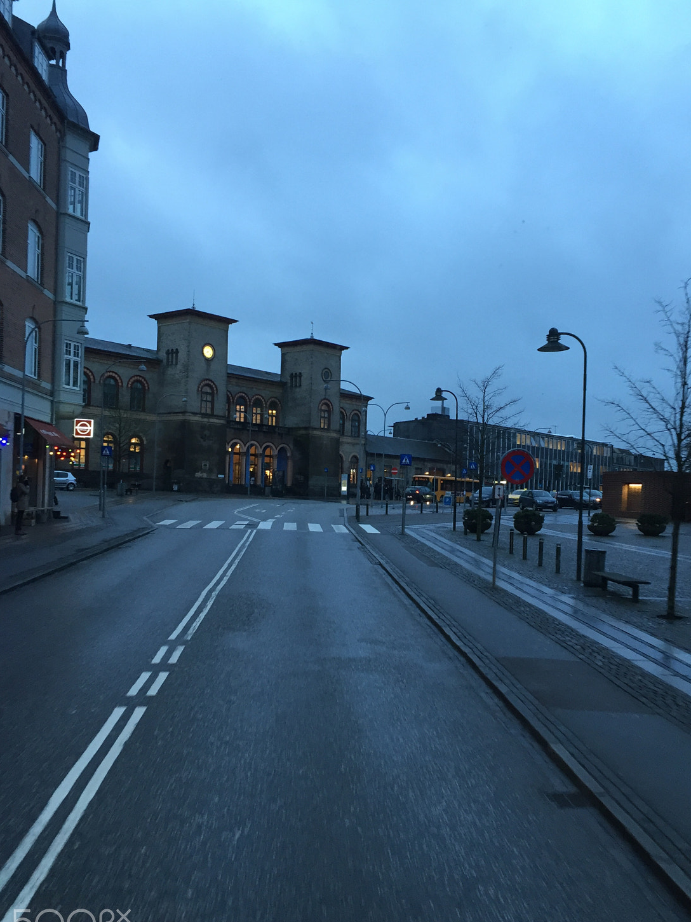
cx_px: 354
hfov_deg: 44.2
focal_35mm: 32
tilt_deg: +2.5
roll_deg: -2.8
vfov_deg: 56.7
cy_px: 499
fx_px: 851
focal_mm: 4.15
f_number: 2.2
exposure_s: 1/33
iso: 100
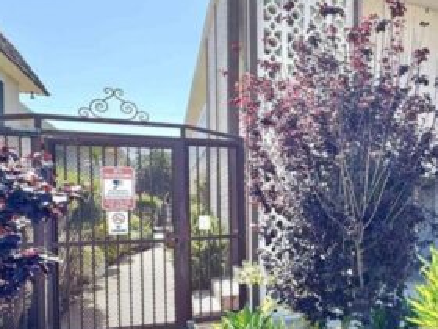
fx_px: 405
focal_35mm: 32
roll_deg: +0.0
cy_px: 216
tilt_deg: -1.0
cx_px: 369
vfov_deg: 43.6
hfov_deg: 52.0
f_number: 2.2
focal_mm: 2.22
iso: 40
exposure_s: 1/485
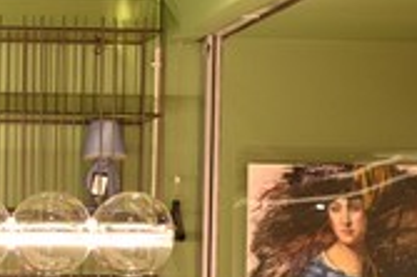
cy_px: 369
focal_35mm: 145
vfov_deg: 9.3
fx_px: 1678
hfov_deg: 13.1
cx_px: -277
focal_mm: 35
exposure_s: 1/250
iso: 2000
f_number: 2.8
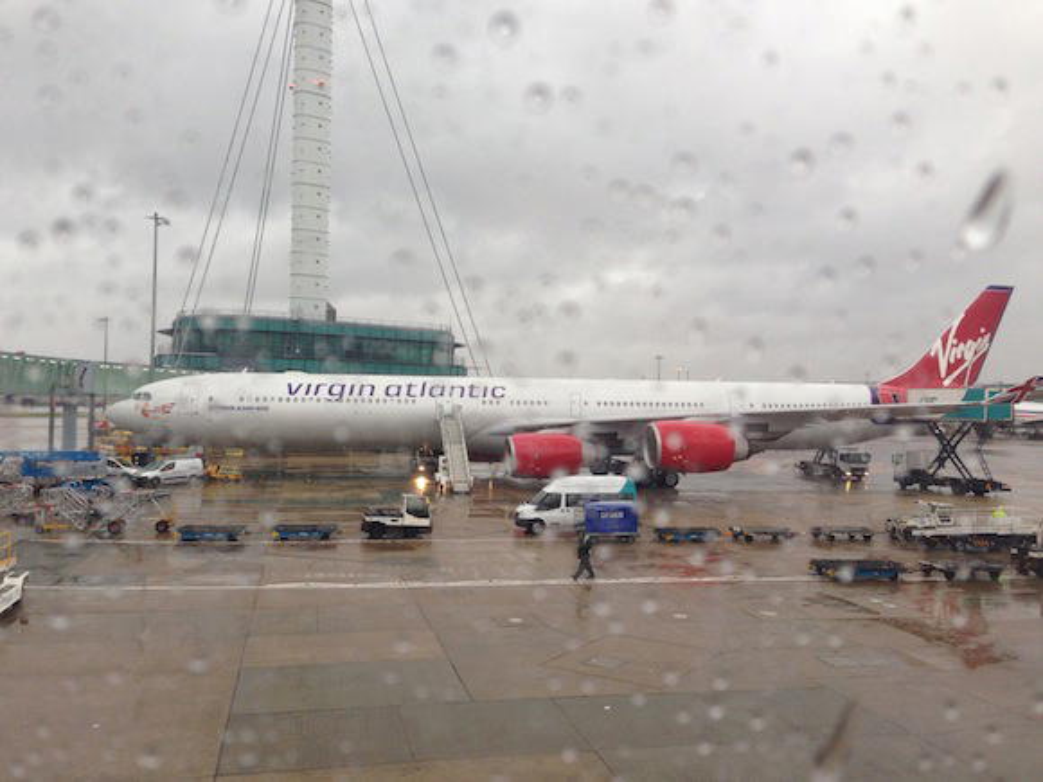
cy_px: 391
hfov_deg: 55.4
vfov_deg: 42.9
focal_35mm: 33
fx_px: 994
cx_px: 522
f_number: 2.4
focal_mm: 4.12
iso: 80
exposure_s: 1/120
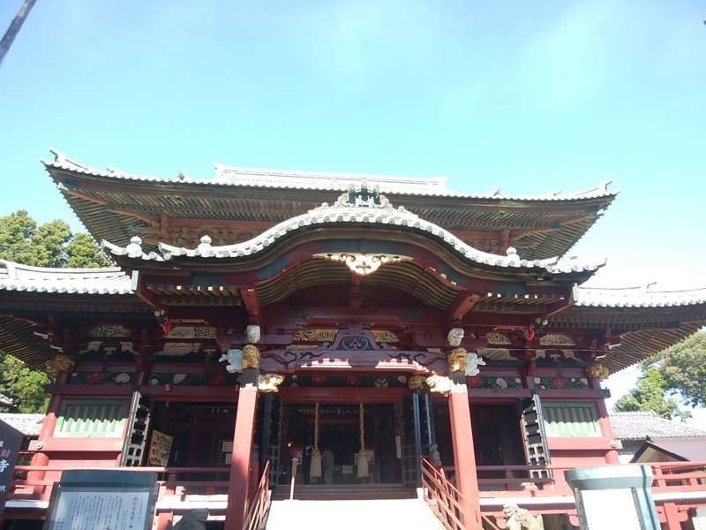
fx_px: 449
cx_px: 353
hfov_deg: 76.4
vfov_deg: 61.1
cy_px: 265
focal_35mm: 22
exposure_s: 1/162
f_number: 2
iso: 32
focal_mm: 3
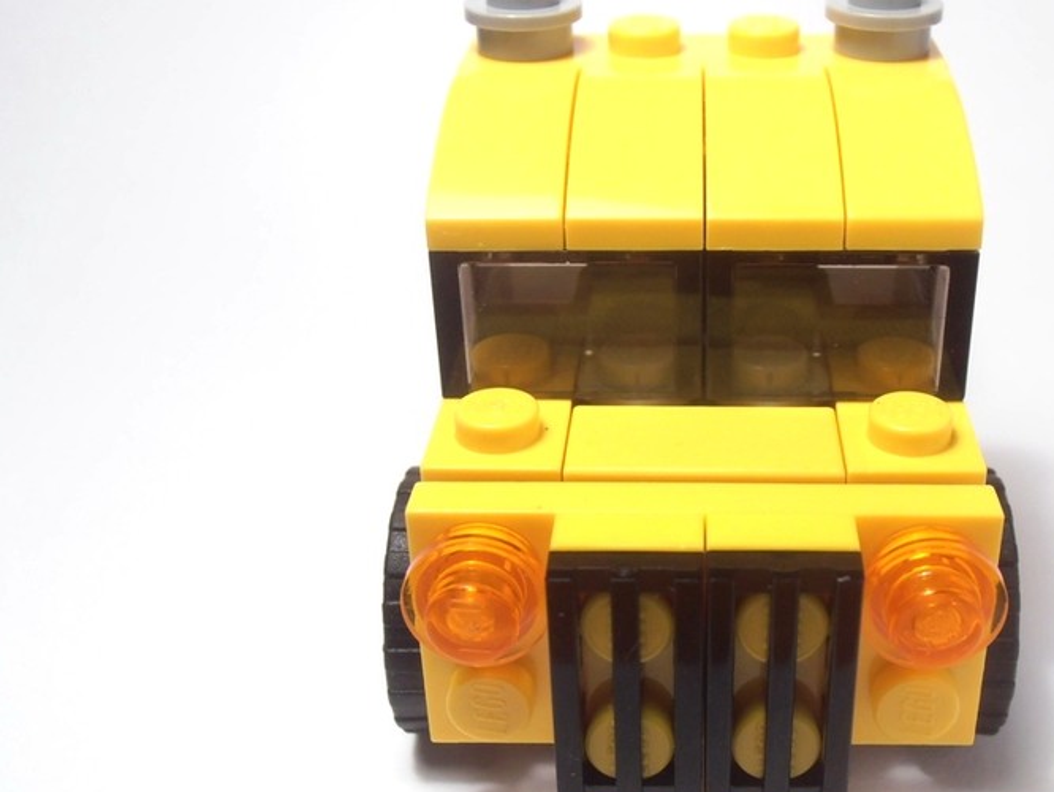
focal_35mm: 50
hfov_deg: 37.8
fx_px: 1523
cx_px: 700
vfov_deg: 29.1
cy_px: 459
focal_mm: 6.61
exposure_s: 1/60
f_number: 3.9
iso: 80
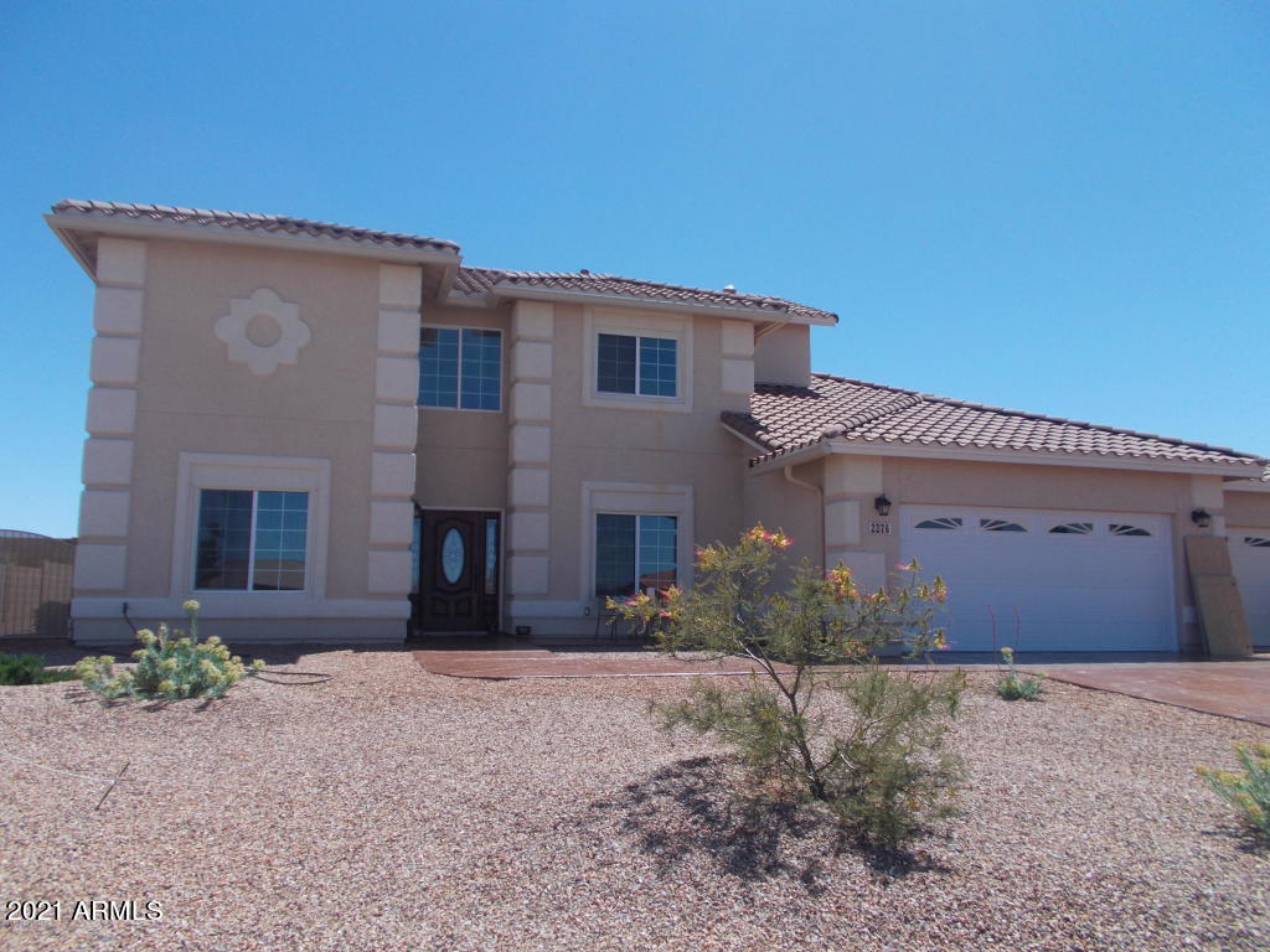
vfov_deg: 53.1
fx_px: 954
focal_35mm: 26
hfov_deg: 67.3
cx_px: 635
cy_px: 476
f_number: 8
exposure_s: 1/160
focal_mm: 4.6
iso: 80
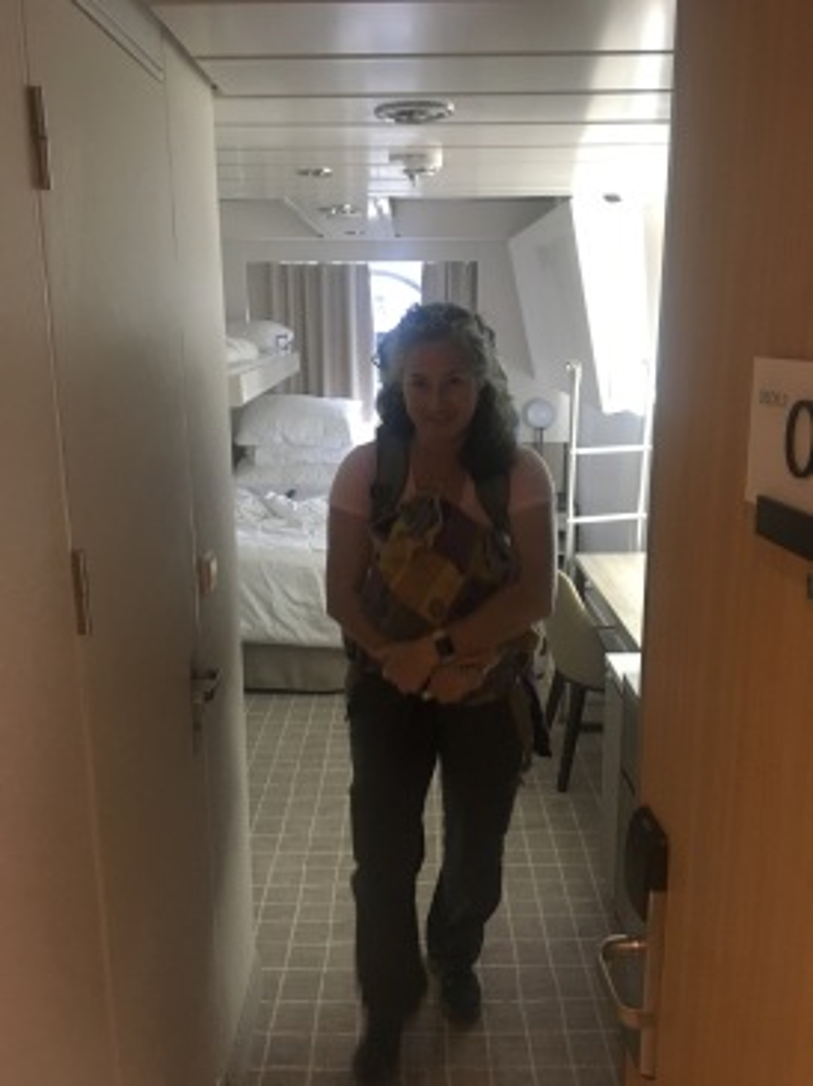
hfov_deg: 48.2
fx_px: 909
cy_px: 543
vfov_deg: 61.7
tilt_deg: -14.4
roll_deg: +0.8
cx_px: 406
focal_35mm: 29
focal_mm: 4.15
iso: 200
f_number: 2.2
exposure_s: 1/17
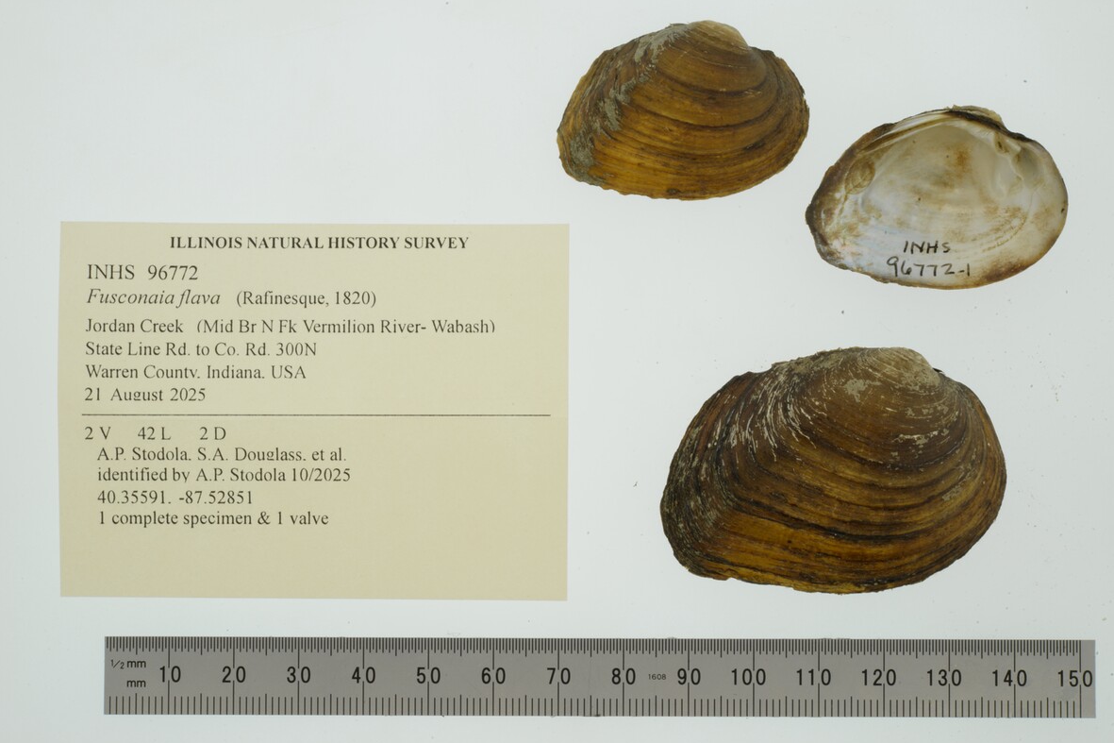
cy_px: 370
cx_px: 565
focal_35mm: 61
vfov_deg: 22.3
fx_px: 1887
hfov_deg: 32.9
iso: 100
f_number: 32
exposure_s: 1/10
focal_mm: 60
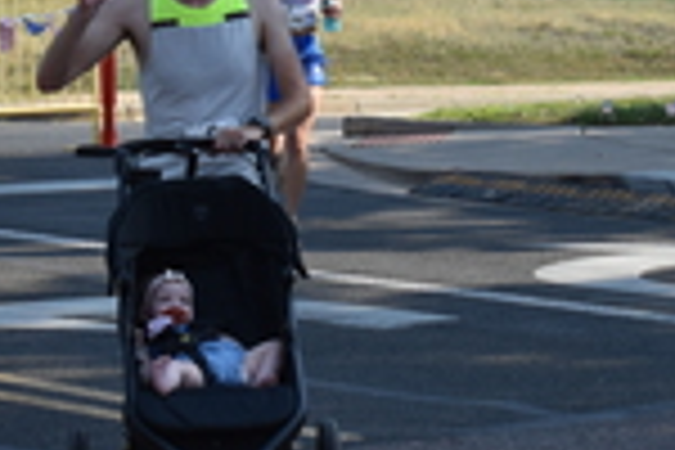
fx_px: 3712
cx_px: 554
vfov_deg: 6.9
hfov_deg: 10.4
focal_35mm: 198
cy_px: 205
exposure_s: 1/1600
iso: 400
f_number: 5.6
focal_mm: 36
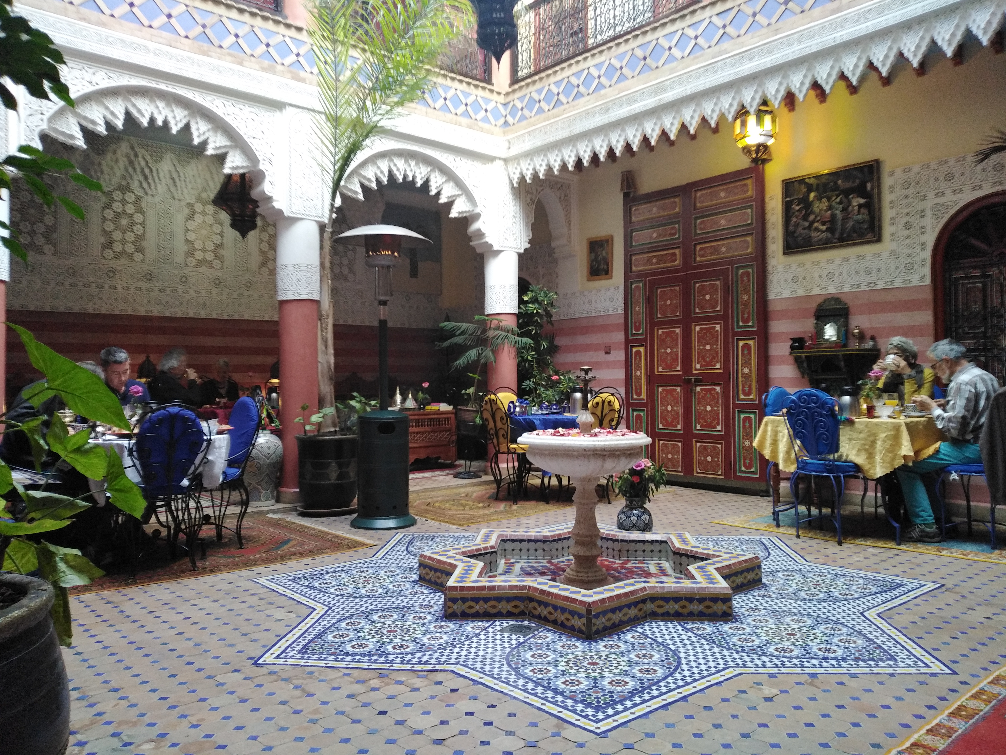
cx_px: 503
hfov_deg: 67.3
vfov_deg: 53.1
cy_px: 378
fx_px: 756
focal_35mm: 26
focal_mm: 3.62
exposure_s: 1/25
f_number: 1.8
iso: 335
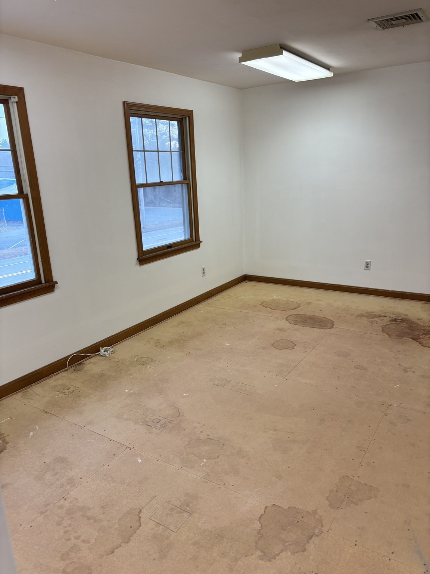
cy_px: 287
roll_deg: +0.8
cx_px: 215
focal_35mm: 26
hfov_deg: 53.1
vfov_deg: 67.3
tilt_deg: -17.1
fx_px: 431
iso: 64
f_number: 1.6
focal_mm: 5.96
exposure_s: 1/120
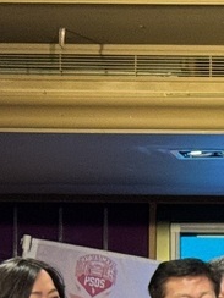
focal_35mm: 236
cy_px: 399
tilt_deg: +2.5
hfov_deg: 6.0
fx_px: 2036
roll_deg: +0.0
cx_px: 597
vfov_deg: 8.3
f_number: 1.78
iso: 100
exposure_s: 1/60
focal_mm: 6.86
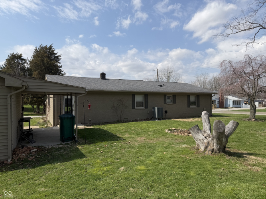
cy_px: 100
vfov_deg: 56.8
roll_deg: -0.1
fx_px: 184
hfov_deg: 71.6
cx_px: 133
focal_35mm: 24
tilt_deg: +1.3
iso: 80
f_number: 1.78
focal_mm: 6.76
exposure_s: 1/6173
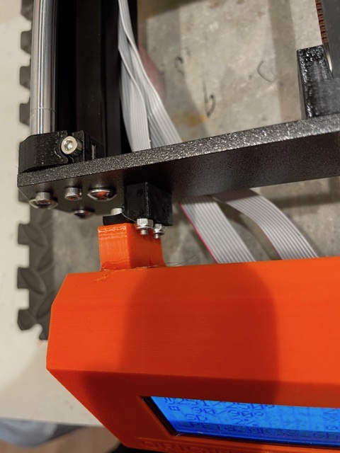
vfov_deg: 67.3
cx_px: 170
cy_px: 226
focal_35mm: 26
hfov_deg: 53.1
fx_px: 340
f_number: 1.6
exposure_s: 1/49
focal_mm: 4.2
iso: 125
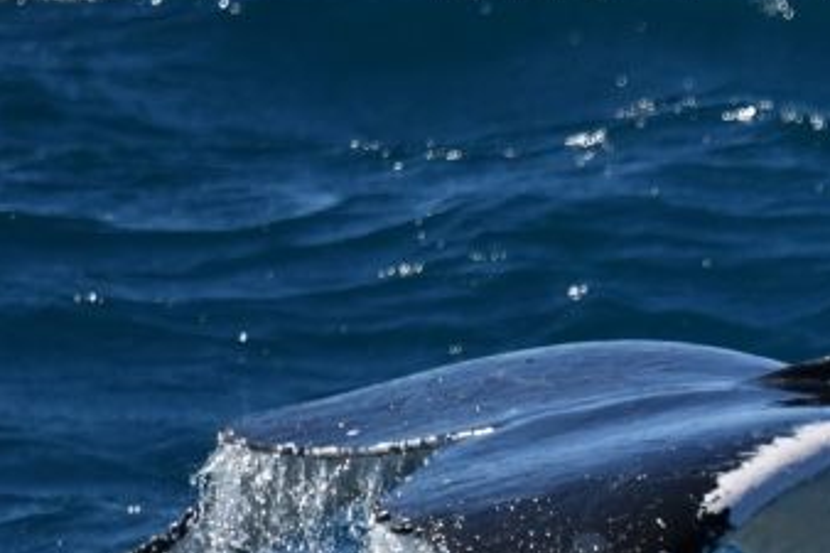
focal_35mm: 1420
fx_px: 32721
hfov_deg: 1.5
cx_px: 899
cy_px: 559
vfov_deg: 1.0
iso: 1000
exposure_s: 1/8000
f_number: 6.3
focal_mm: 600
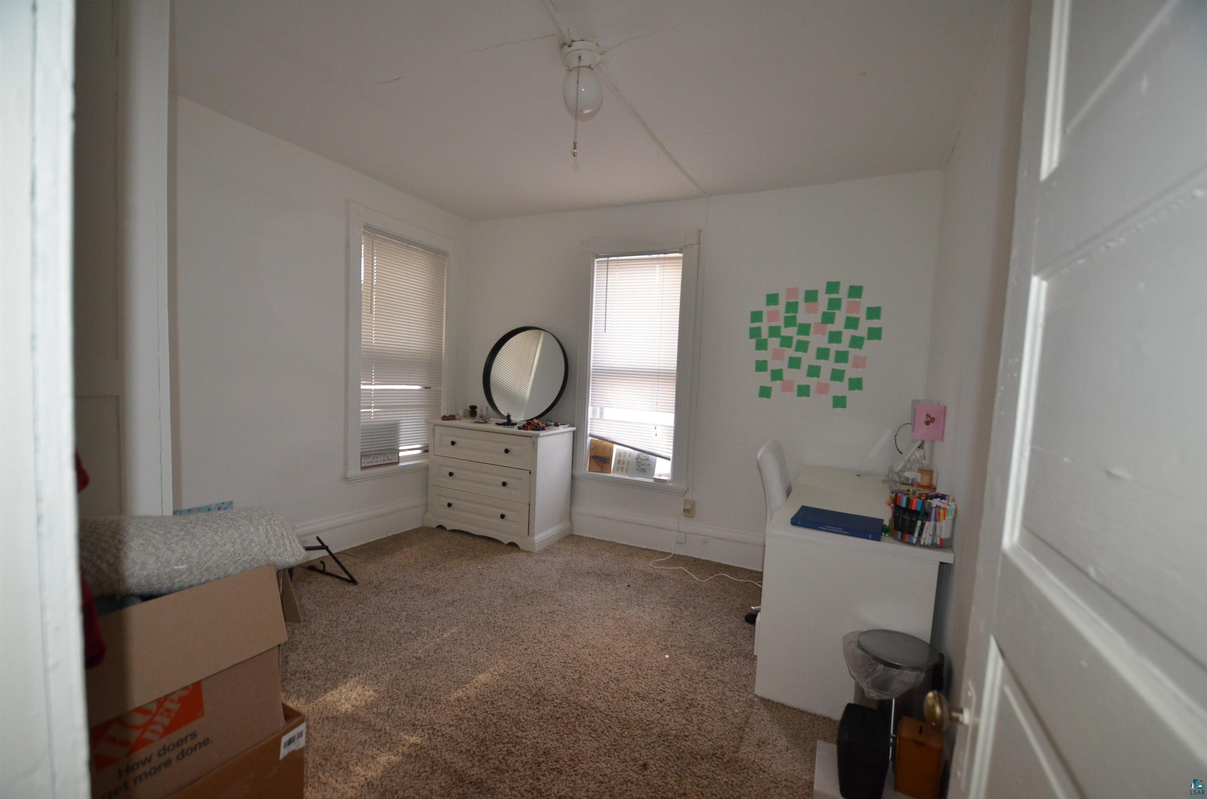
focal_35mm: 15
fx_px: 502
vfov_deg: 77.1
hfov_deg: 100.5
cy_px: 400
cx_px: 604
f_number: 3.5
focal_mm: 10
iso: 800
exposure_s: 1/60
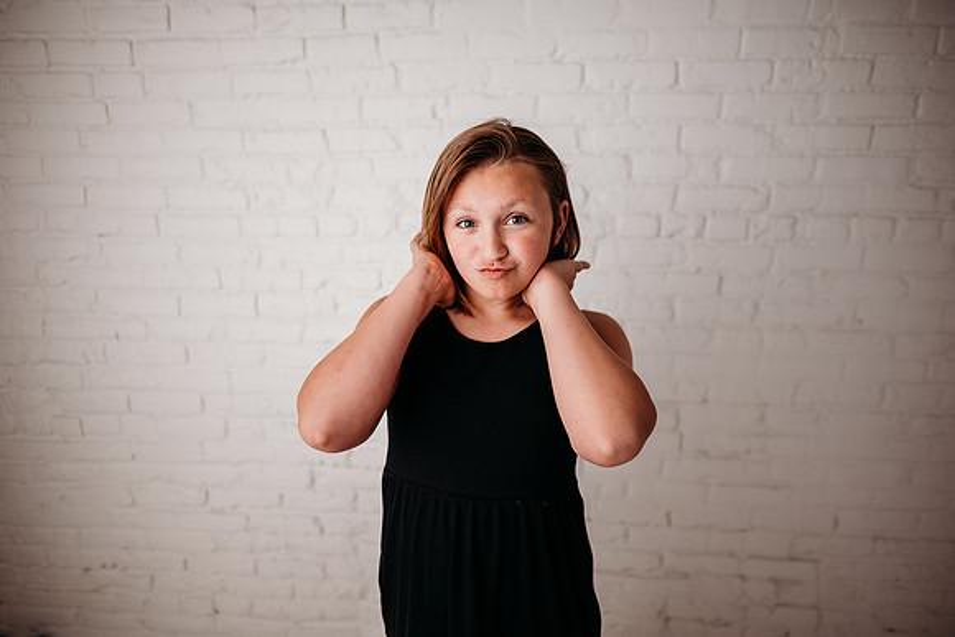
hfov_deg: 73.7
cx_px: 478
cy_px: 318
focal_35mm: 24
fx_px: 637
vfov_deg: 53.2
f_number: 2
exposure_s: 1/200
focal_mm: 24
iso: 100
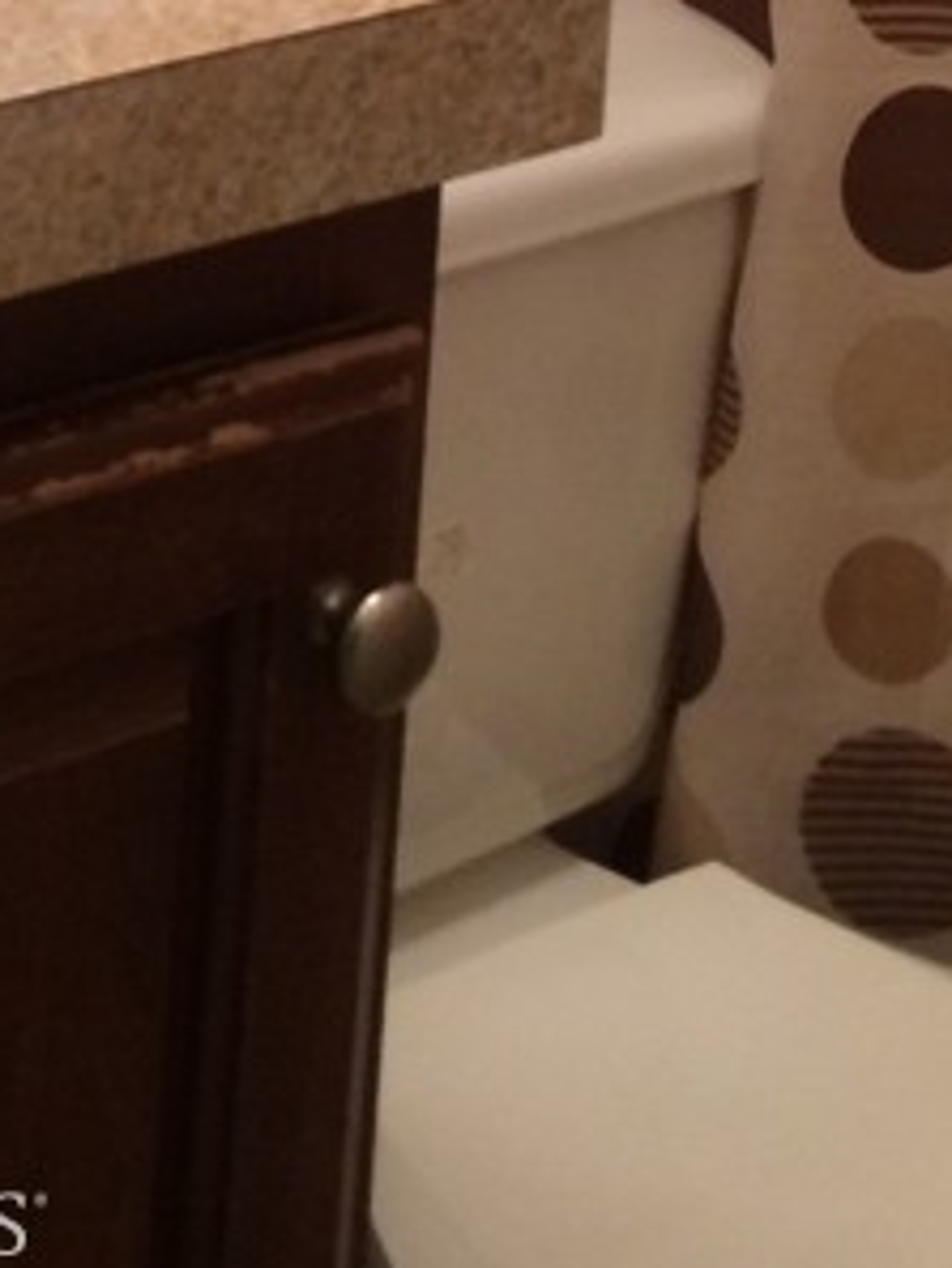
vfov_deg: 17.1
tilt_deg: -7.9
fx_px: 3664
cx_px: -192
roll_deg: -1.8
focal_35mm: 100
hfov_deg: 14.3
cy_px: -820
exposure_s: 1/30
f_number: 2.2
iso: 100
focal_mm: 4.15
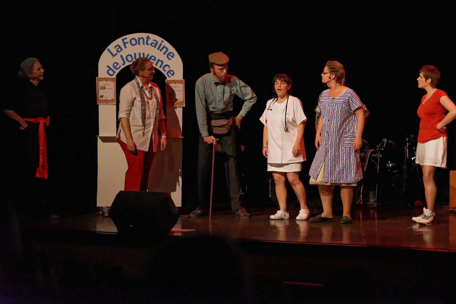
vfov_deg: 14.4
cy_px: 152
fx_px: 1204
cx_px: 228
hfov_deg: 21.5
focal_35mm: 95
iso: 6400
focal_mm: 95
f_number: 4
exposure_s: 1/800
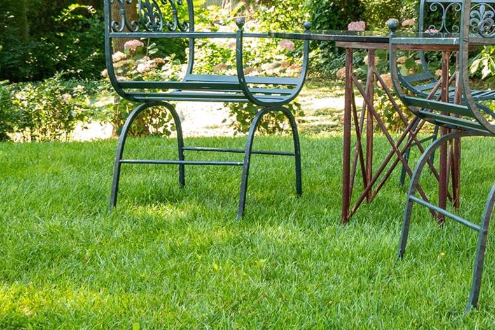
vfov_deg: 18.0
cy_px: 2
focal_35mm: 74
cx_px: 436
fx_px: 1018
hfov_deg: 26.5
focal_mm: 18
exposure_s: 1/40
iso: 80
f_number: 4
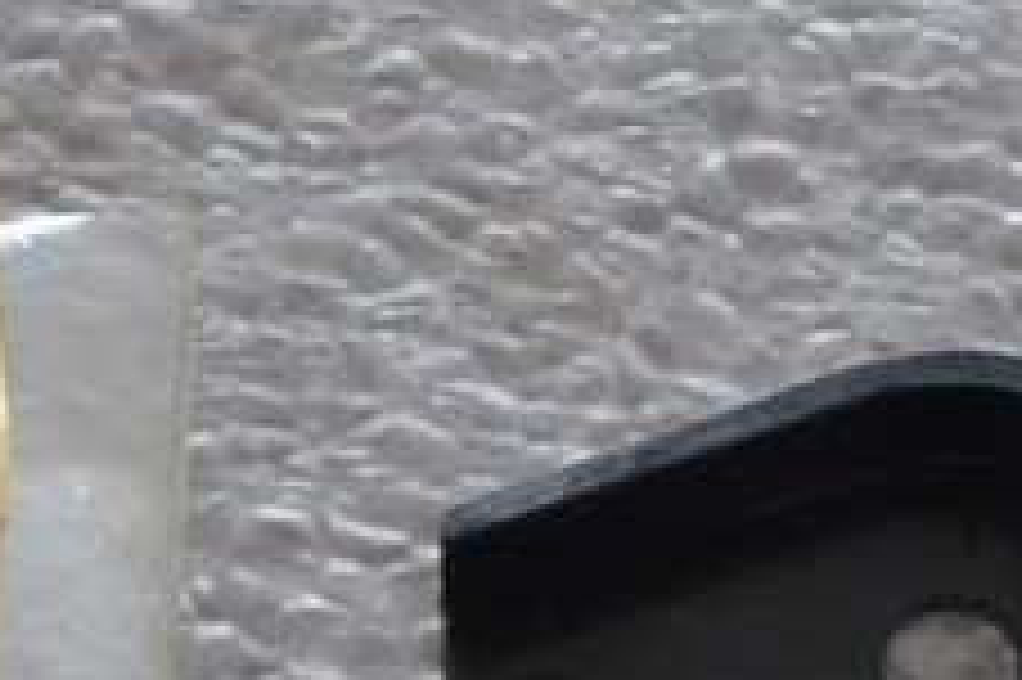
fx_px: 6581
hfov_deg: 8.9
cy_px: 1360
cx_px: 720
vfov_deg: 5.8
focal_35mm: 232
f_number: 4.2
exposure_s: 1/60
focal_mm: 26
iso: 1100
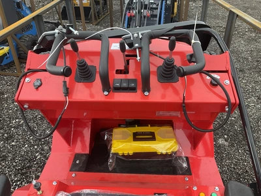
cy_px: 98
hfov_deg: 61.7
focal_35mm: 29
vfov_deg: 48.2
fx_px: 219
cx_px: 130
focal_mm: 3
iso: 20
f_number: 1.8
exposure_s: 1/122
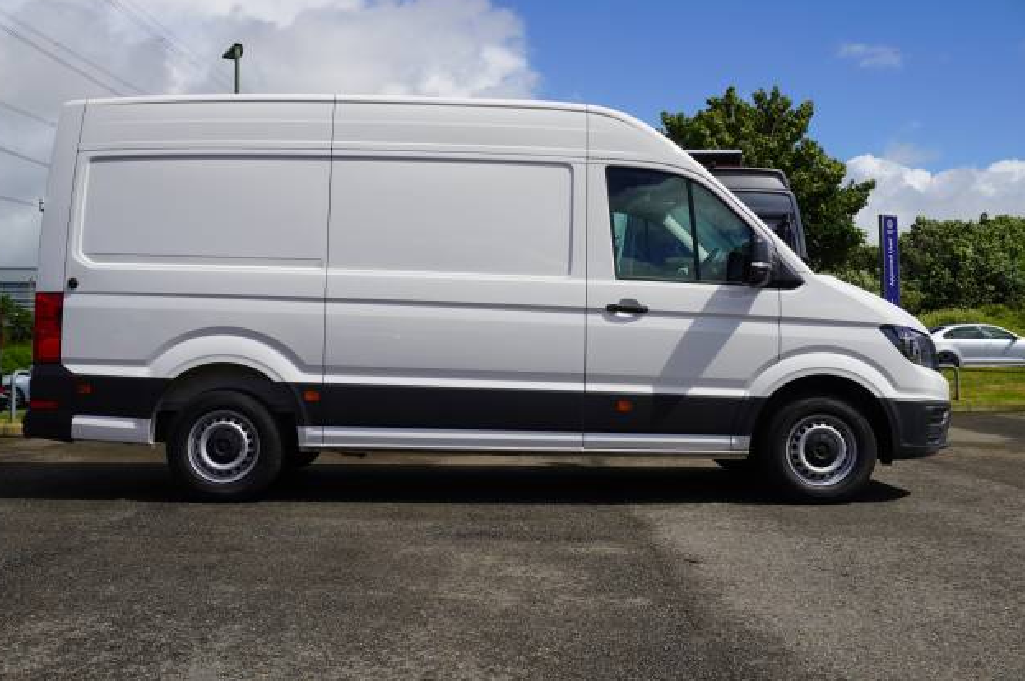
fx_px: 1052
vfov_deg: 35.9
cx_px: 505
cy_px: 336
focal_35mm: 37
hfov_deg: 51.9
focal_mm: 24
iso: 100
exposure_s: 1/125
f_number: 9
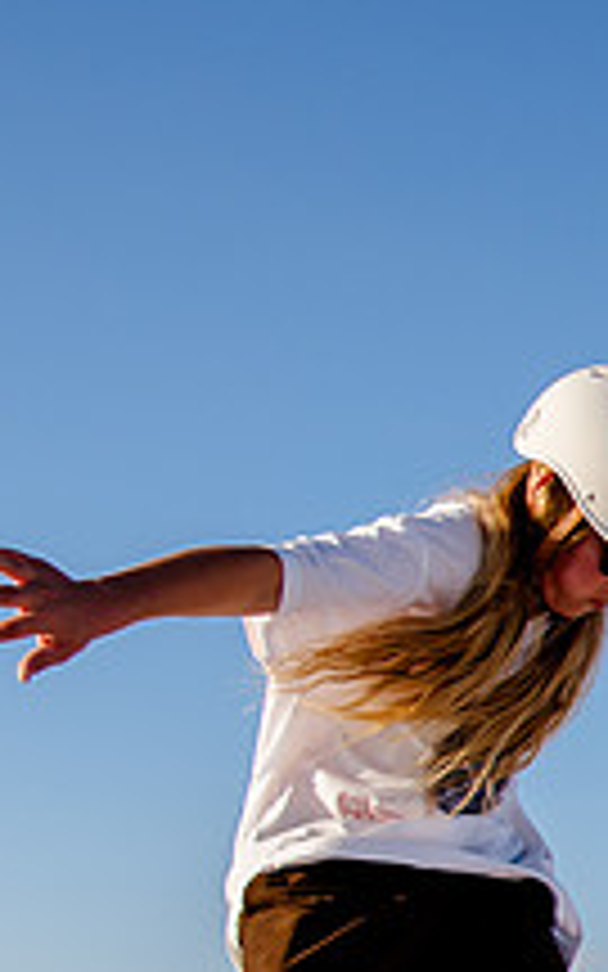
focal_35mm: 98
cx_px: 1131
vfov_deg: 20.9
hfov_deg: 12.1
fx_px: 2598
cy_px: 803
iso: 200
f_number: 4
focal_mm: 24
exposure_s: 1/2500
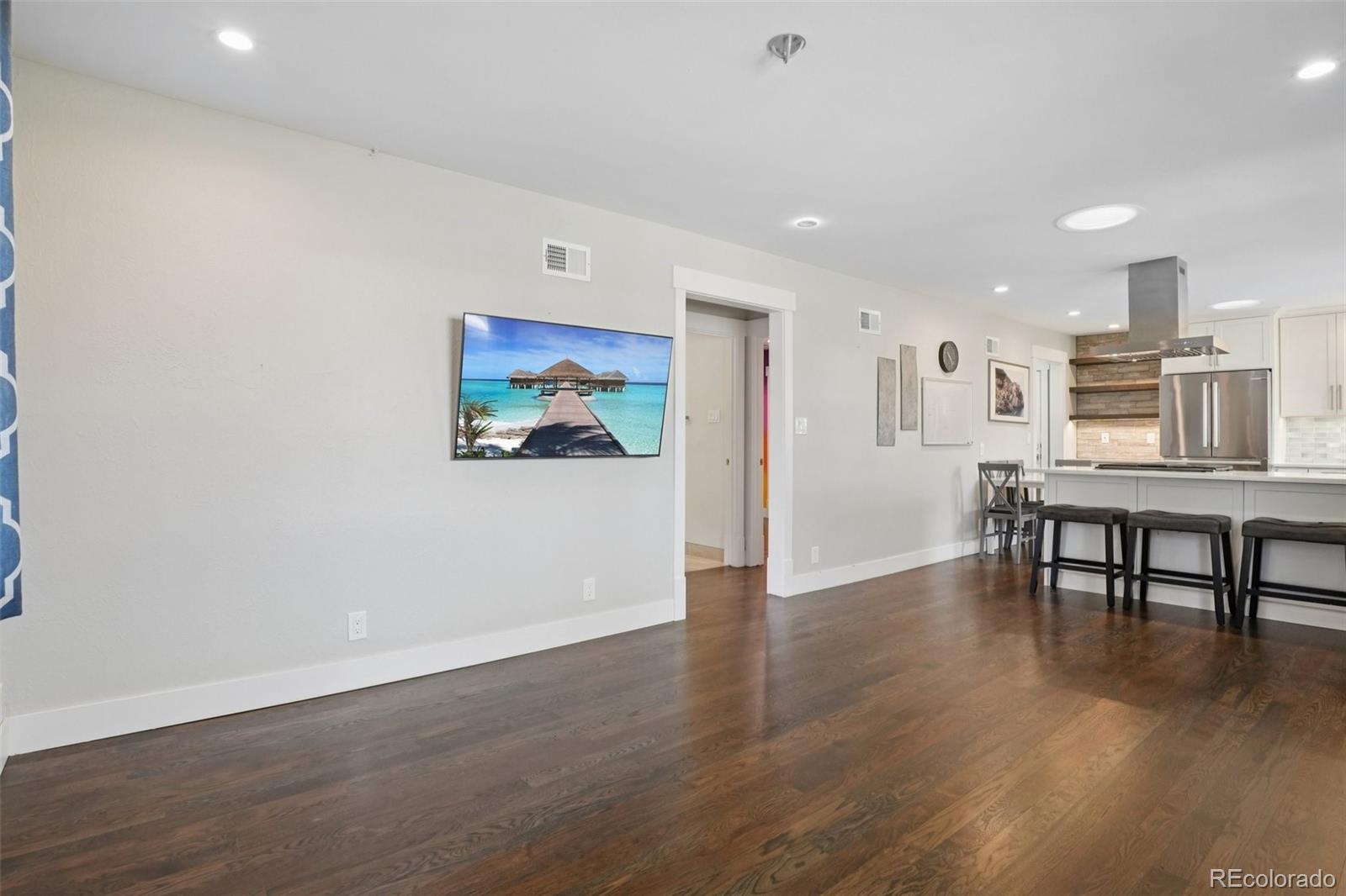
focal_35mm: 16
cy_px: 448
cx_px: 673
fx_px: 617
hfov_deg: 95.0
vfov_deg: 72.0
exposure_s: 1/30
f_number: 8
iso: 800
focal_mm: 11
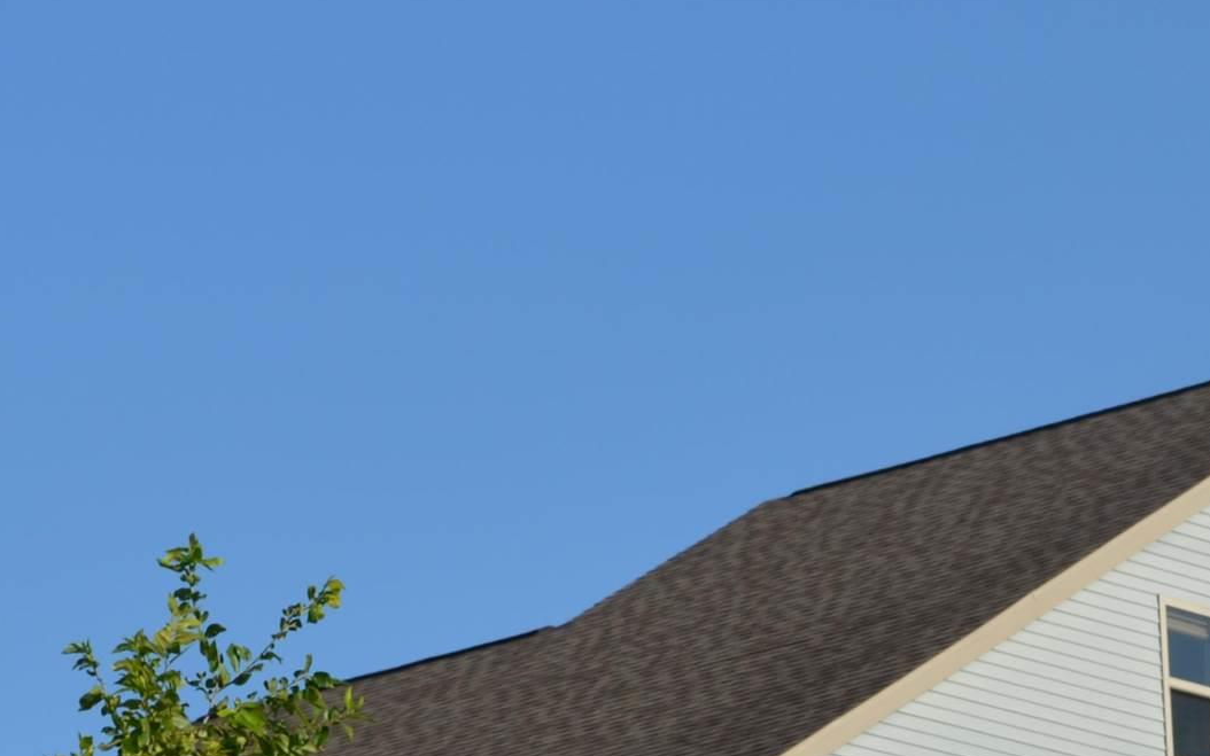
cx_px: 1117
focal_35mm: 244
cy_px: 1104
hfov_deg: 8.5
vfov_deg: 5.3
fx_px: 8063
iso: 100
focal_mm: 55
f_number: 8
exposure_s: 1/250
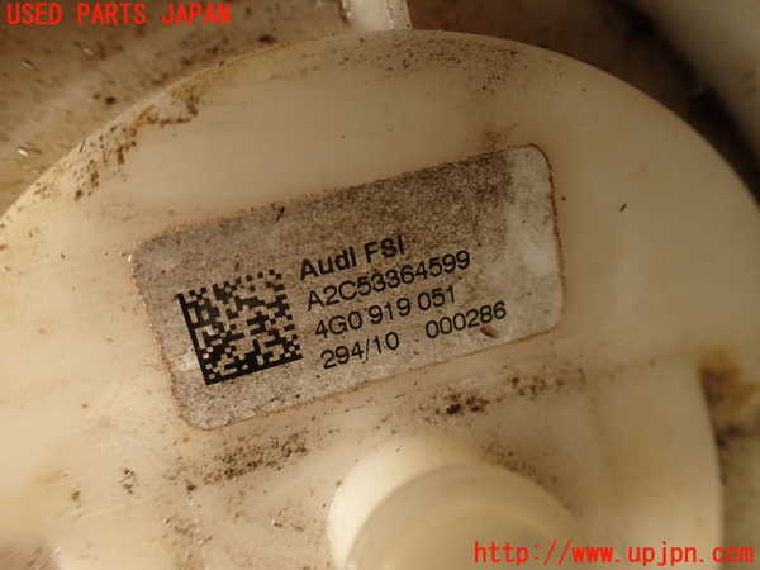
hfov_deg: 56.8
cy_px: 285
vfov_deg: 44.2
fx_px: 703
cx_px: 380
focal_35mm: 32
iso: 200
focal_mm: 5.79
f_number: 2.4
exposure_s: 1/60
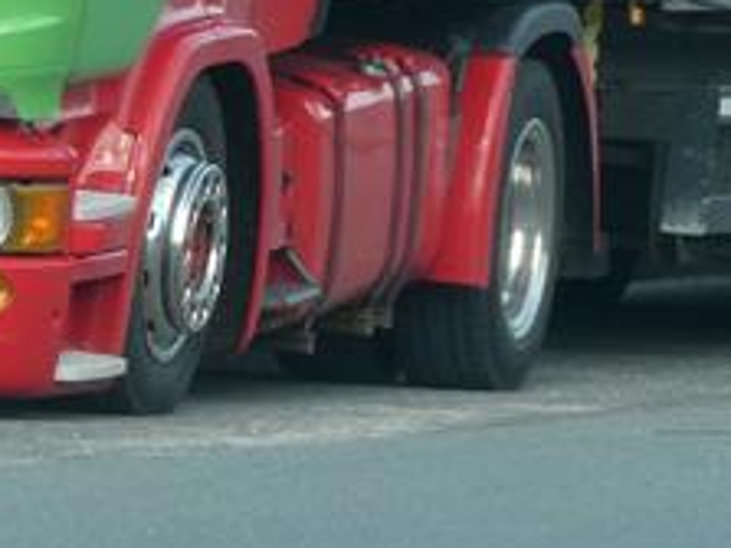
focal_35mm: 1156
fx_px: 24399
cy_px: -394
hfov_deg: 1.7
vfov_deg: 1.3
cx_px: 331
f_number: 5.9
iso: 125
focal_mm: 57.7
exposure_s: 1/100
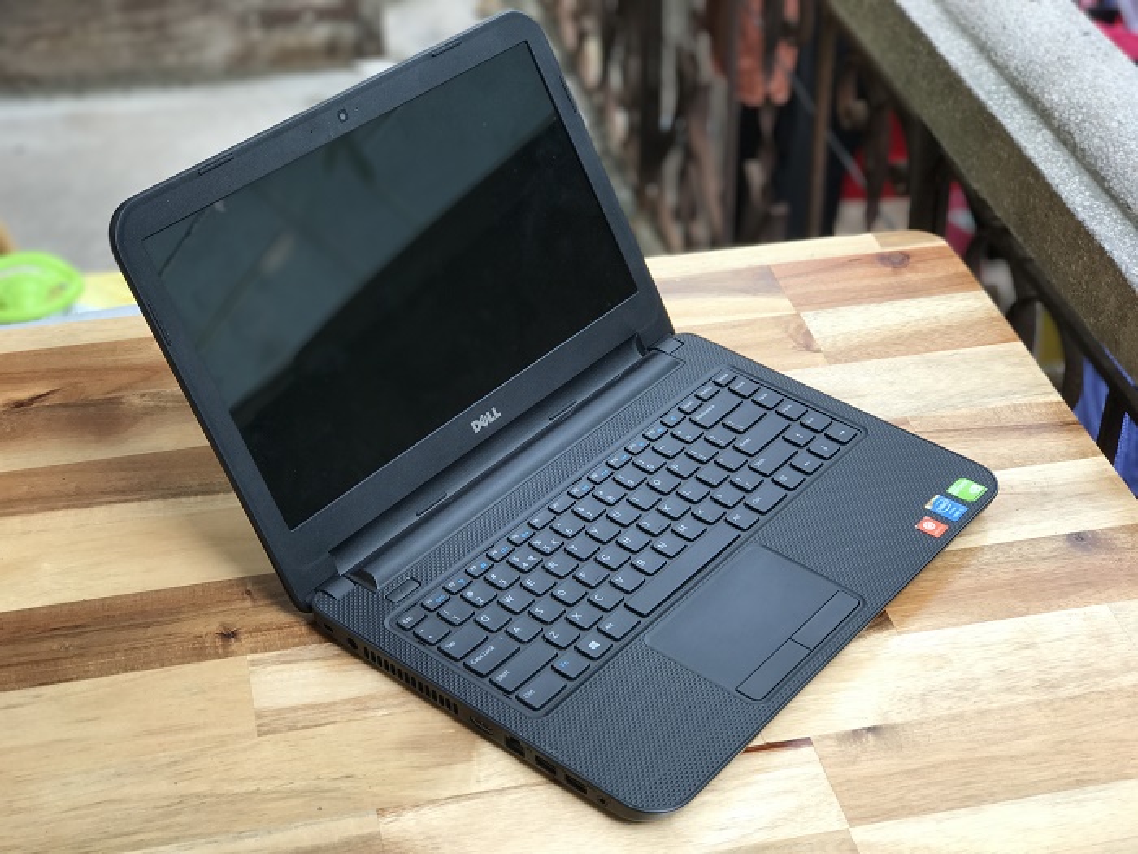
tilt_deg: -38.2
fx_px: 1874
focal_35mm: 57
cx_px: 569
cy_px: 427
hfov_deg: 33.8
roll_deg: +0.9
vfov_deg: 25.7
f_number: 2.8
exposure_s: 1/50
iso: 20
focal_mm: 6.6
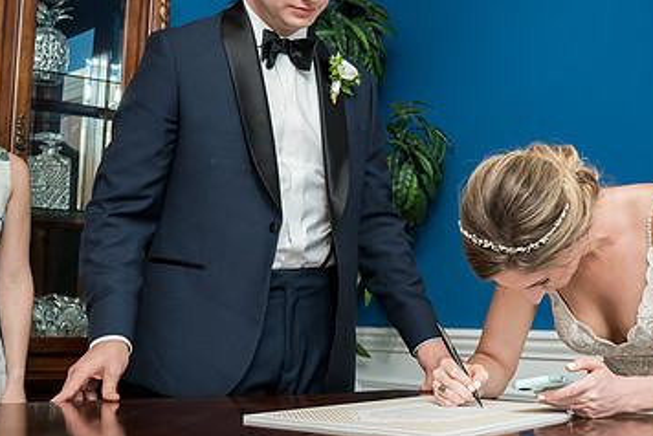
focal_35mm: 57
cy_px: 206
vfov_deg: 23.8
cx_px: 420
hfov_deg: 34.8
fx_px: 1035
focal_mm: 35
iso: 1600
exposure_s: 1/200
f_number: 5.6
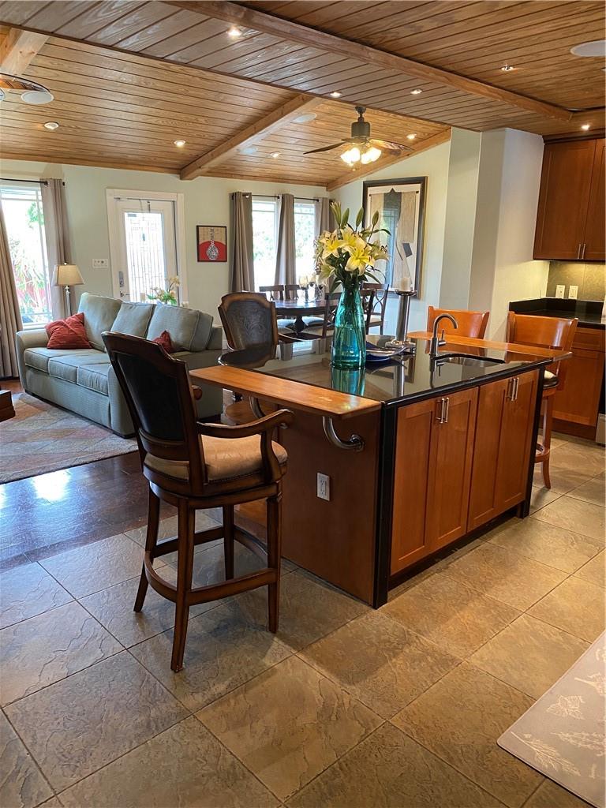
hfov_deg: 53.1
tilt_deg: -14.0
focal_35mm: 26
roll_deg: -1.5
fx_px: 607
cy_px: 404
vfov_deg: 67.3
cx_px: 303
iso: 250
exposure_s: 1/60
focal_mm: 4.25
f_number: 1.8
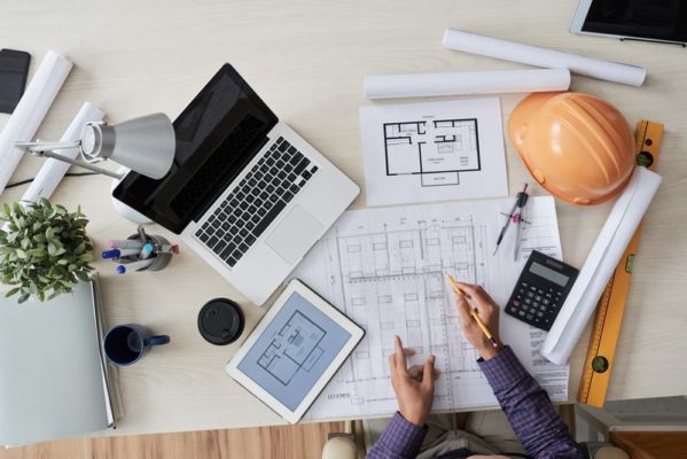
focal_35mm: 35
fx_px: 668
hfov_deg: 54.4
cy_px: 230
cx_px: 344
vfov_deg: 37.9
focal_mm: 35
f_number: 8
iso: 400
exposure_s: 1/180
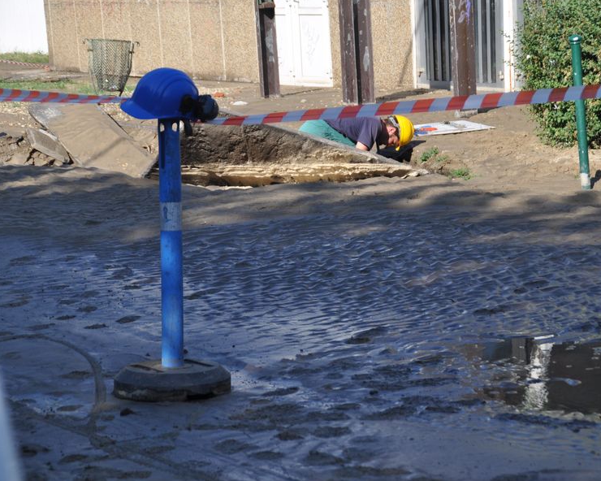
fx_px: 1885
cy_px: 240
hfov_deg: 18.1
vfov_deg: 14.5
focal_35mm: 106
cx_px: 362
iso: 200
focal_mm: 62
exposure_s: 1/640
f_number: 6.3
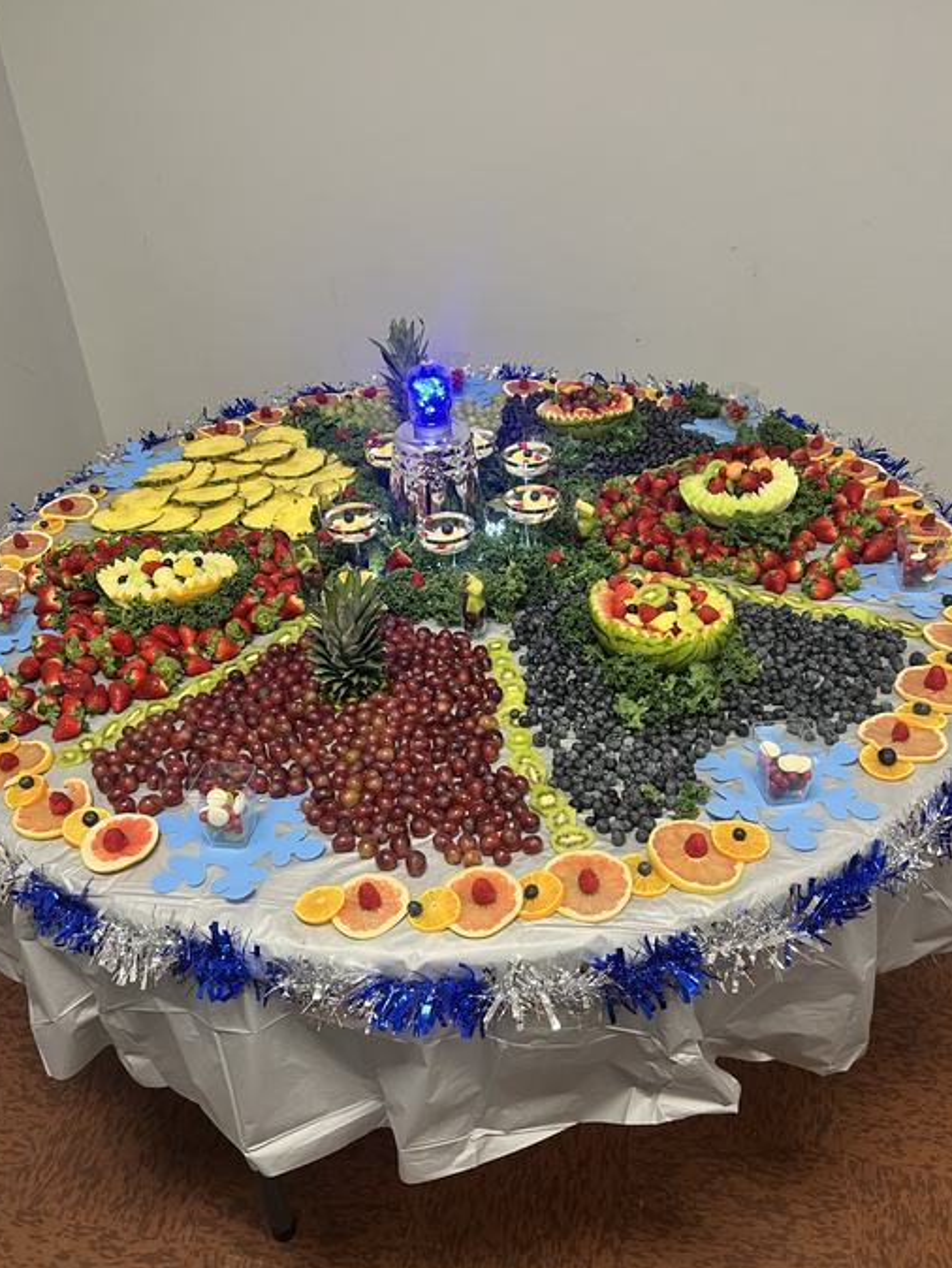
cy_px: 649
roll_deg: +4.0
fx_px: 989
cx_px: 468
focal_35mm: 27
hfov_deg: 51.4
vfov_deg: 65.3
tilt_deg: -33.9
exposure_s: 1/60
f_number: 1.5
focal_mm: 5.7
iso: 100
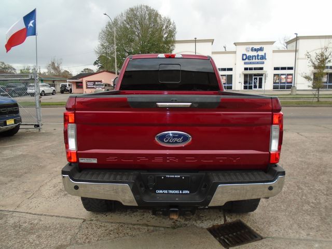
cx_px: 166
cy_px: 124
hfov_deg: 67.3
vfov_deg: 53.1
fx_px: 249
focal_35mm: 26
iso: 100
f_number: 3.2
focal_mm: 4.6
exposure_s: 1/250
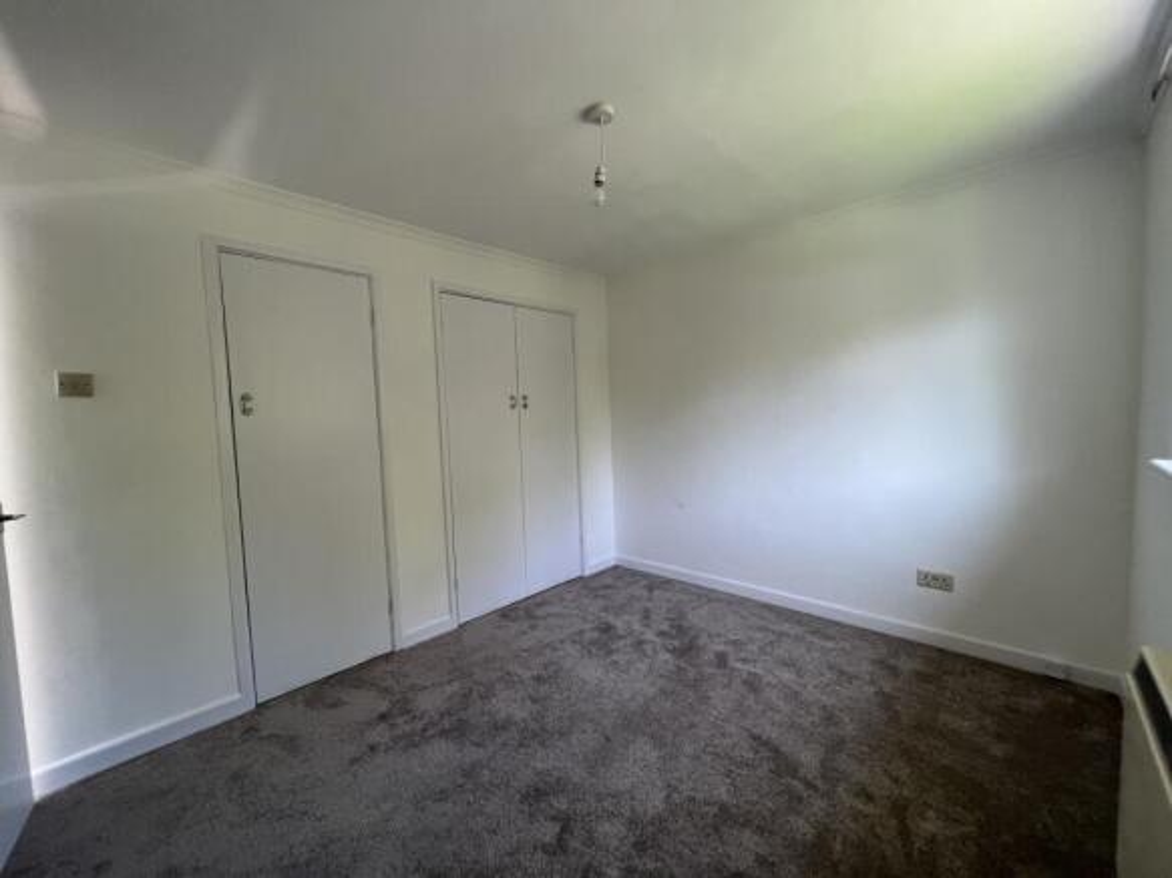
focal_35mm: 13
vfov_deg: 89.9
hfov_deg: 106.2
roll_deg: +2.2
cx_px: 586
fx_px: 440
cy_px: 439
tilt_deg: -2.6
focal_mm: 1.57
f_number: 1.8
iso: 100
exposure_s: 1/99
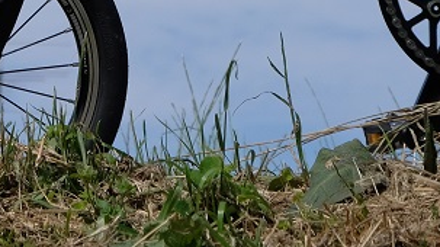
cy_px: -279
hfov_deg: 6.6
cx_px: 12
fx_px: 3824
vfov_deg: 3.7
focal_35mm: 328
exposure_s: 1/2700
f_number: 8
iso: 800
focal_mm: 52.7
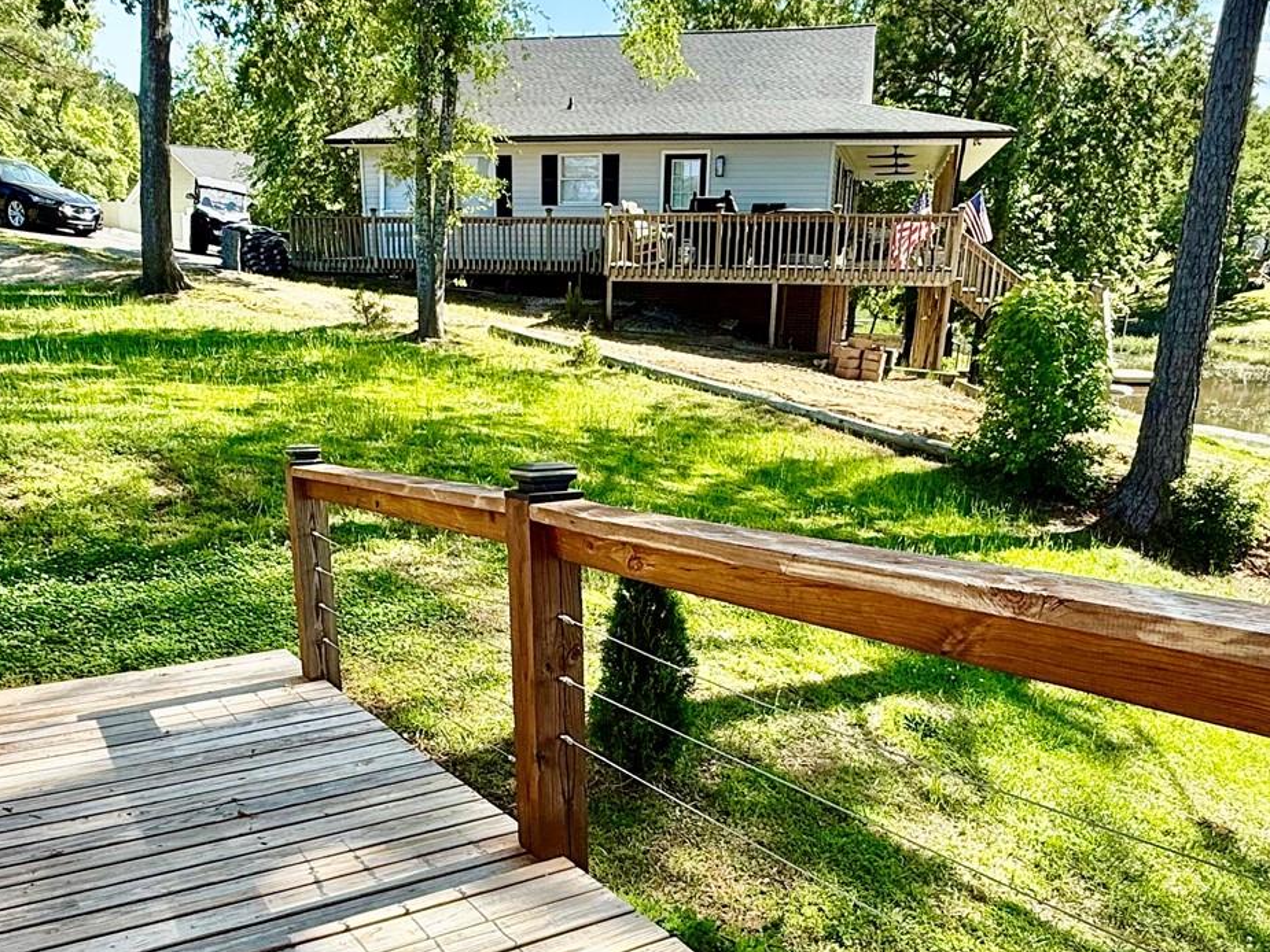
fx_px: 1137
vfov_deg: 44.2
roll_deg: -0.5
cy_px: 693
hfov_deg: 58.3
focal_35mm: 31
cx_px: 589
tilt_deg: -20.8
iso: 50
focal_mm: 2.22
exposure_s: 1/535
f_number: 2.2
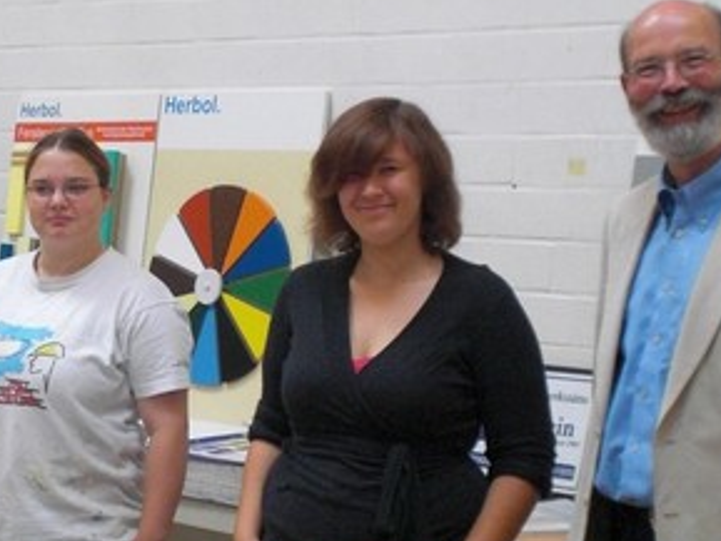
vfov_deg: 14.0
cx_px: 272
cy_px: 337
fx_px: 2209
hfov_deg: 18.5
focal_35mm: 106
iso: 400
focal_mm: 8.44
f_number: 3.6
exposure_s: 1/80
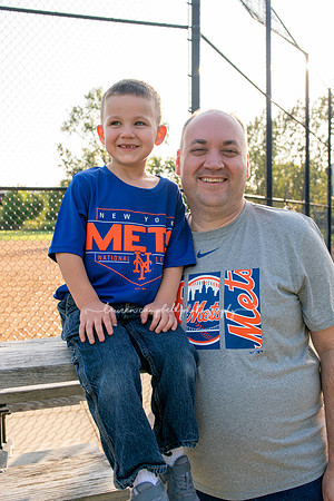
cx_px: 167
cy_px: 250
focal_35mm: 35
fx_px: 487
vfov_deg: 54.4
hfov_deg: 37.9
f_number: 6.3
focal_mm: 35
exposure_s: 1/250
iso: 400
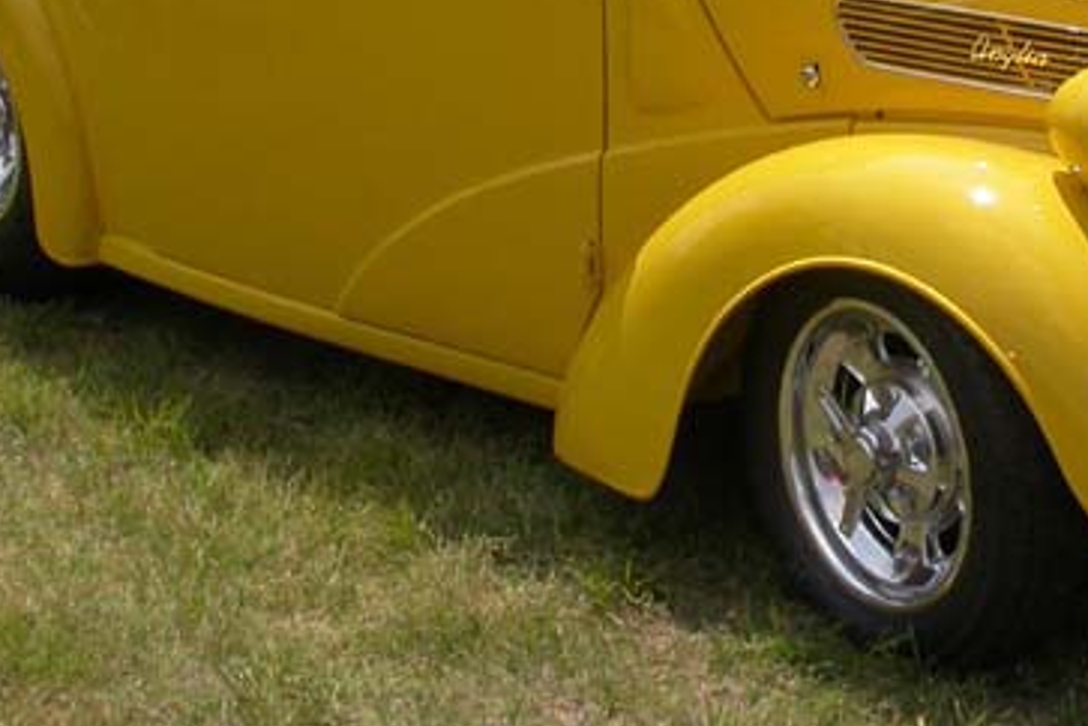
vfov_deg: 15.5
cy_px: 18
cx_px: 746
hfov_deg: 23.3
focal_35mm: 87
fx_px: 2629
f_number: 7.5
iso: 100
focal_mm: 7.85
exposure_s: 1/387
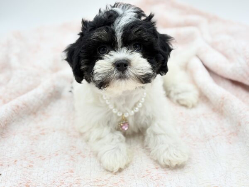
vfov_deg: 28.0
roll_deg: +4.1
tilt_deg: -28.9
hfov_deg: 36.8
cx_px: 124
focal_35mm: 52
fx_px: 374
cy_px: 94
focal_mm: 5.96
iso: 32
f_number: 1.6
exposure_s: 1/256
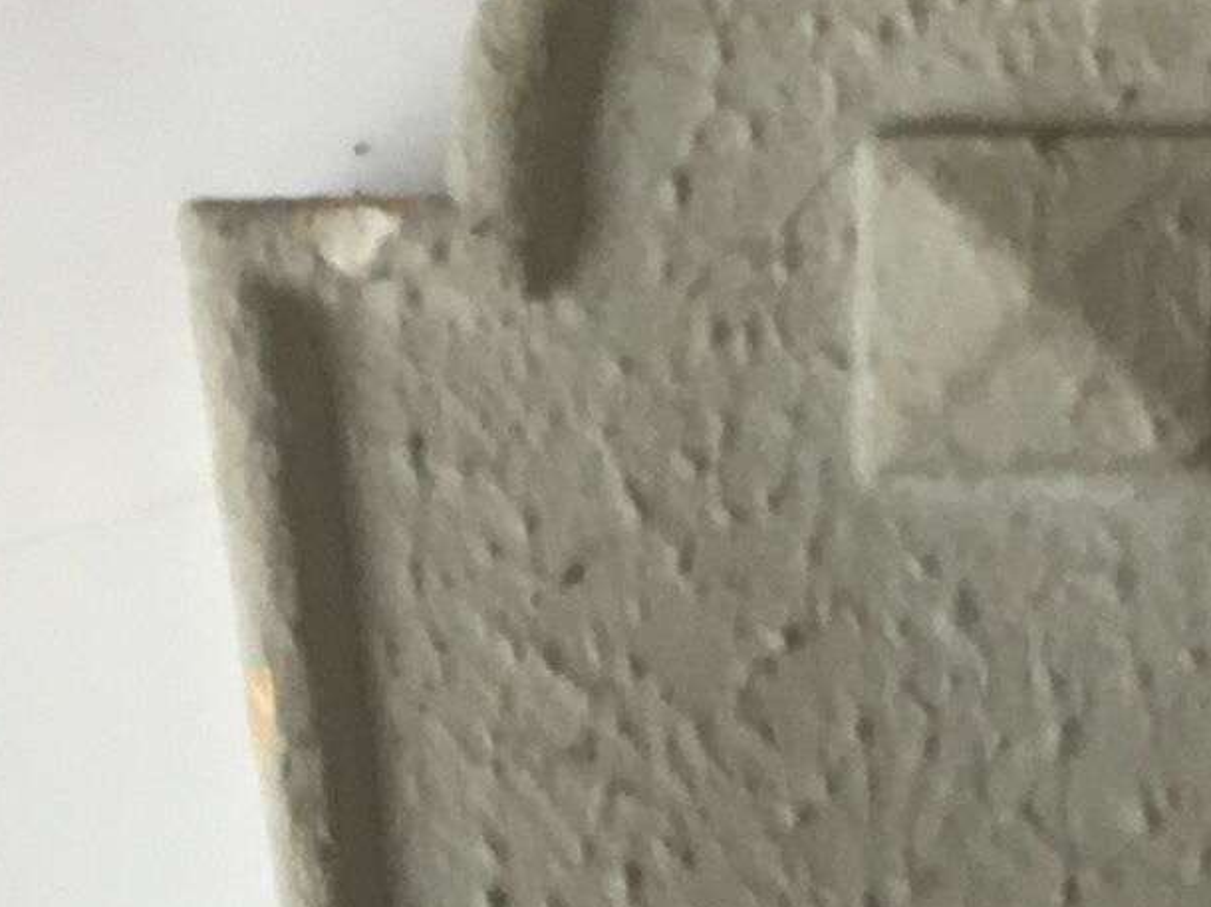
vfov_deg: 8.8
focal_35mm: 166
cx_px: 1086
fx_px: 5805
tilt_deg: -86.0
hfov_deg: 11.8
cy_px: 1201
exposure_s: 1/50
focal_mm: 3.3
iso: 32
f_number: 2.4
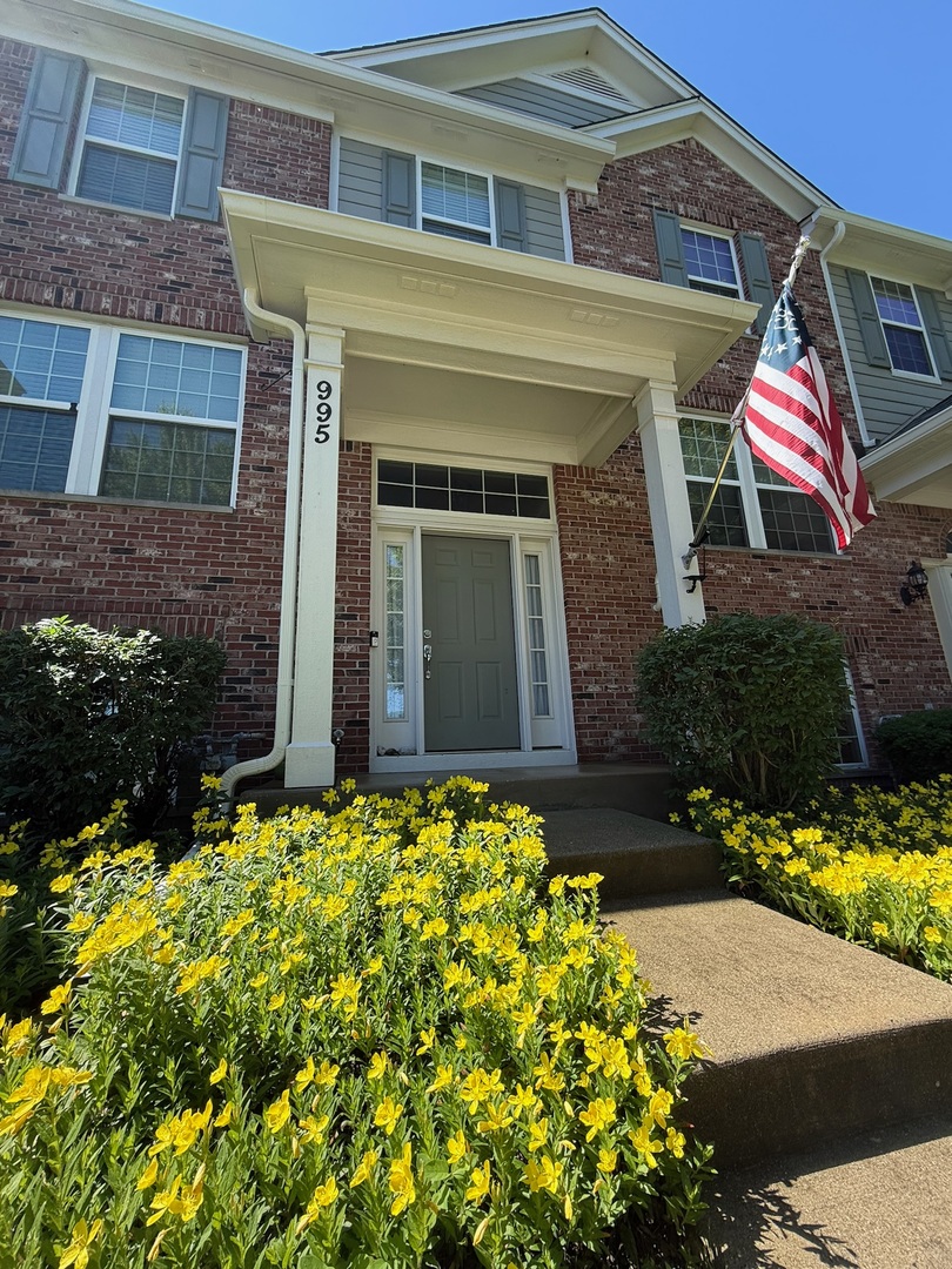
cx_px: 476
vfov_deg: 102.1
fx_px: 513
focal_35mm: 14
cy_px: 634
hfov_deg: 85.7
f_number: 2.2
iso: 64
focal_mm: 2.22
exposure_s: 1/506
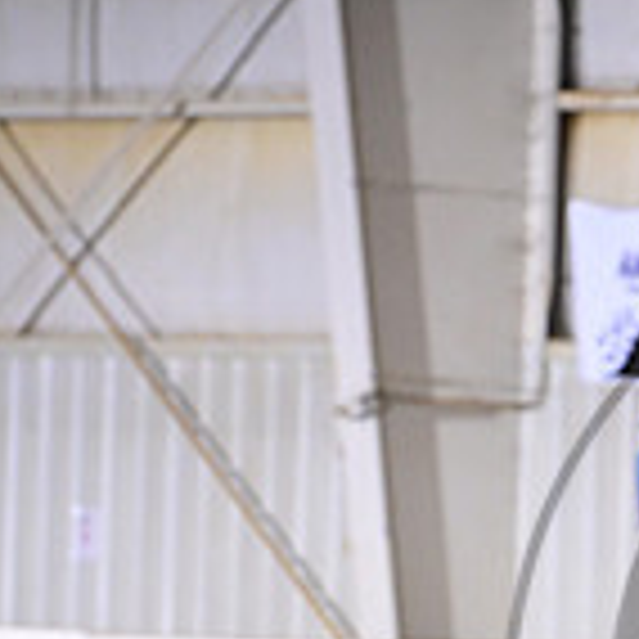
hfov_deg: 2.5
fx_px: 14494
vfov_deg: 2.5
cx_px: 1035
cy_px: 700
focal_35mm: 694
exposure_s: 1/200
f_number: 4.5
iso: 2500
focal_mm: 200
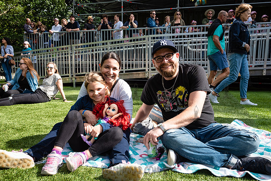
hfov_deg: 58.7
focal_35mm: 32
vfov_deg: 41.2
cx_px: 128
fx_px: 241
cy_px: 91
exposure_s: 1/640
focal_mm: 29
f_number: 5.6
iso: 200
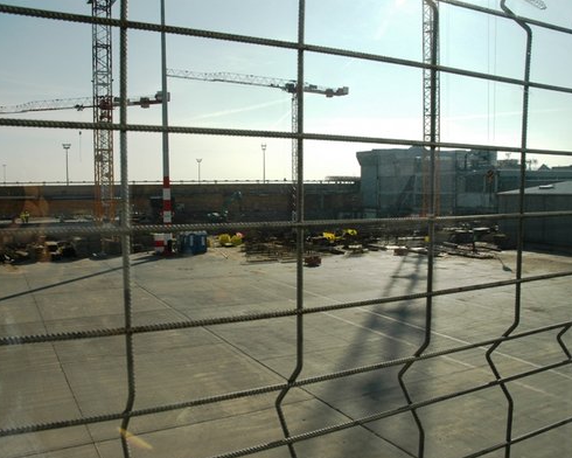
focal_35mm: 31
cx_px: 245
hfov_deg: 57.0
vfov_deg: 47.1
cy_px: 232
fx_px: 525
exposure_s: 1/500
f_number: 11
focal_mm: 18
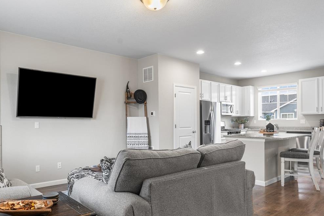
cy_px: 123
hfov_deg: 69.0
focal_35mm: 26
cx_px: 136
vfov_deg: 49.4
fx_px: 234
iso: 160
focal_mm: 16
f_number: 8
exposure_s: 1/2
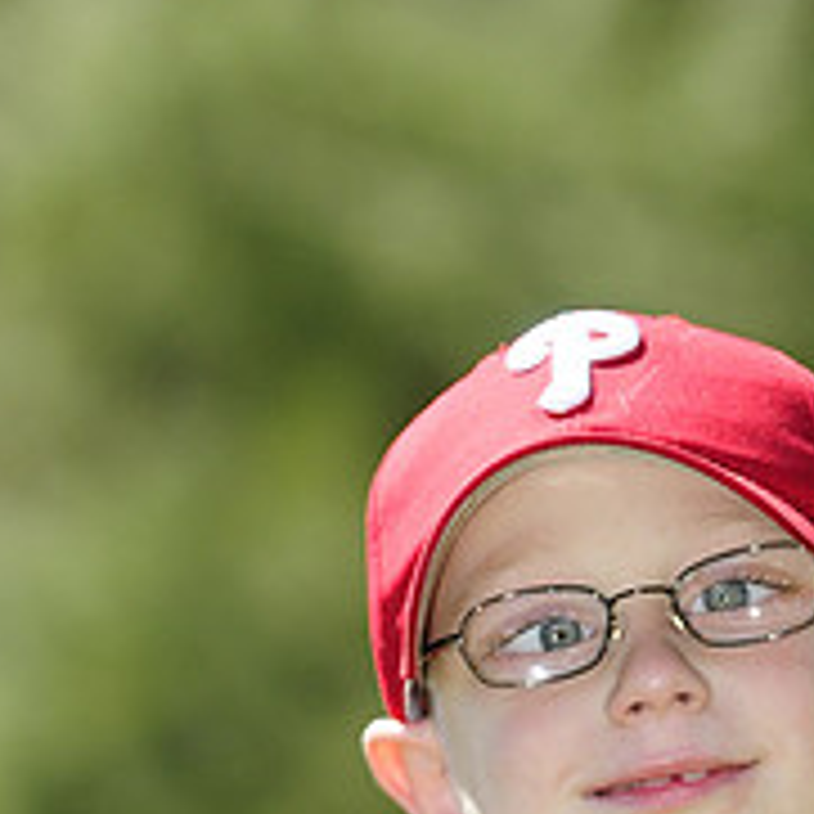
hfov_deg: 3.4
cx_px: 740
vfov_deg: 3.4
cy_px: 1147
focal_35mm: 510
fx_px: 13578
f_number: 3.5
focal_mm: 125
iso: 200
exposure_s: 1/1250
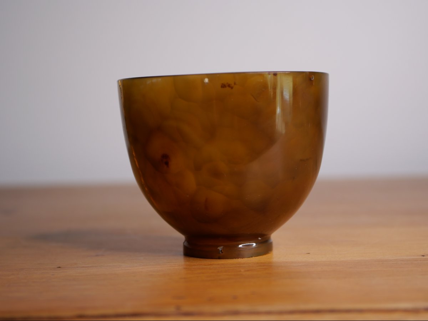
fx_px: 742
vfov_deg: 24.4
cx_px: 214
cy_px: 160
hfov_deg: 32.2
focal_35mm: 60
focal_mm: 30
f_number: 3.2
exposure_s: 1/125
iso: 200
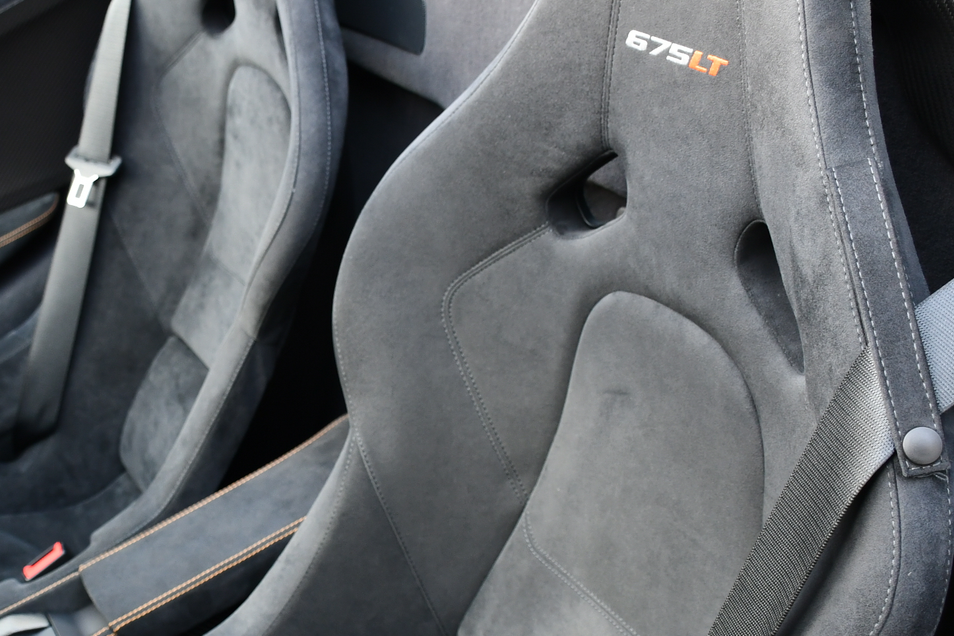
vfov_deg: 25.9
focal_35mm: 52
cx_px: 269
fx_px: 1378
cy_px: 422
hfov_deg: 37.5
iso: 400
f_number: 4.5
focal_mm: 18
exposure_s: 1/80
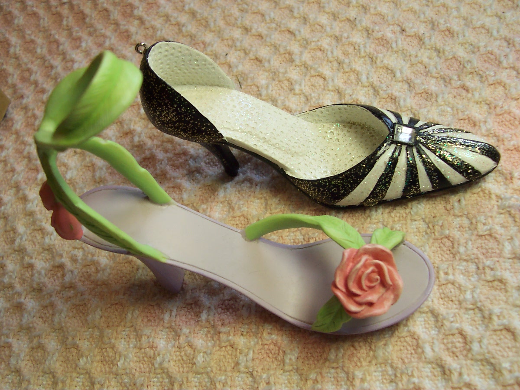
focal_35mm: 37
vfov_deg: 38.7
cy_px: 195
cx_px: 260
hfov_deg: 50.1
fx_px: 556
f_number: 2.8
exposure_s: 1/90
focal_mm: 5.6
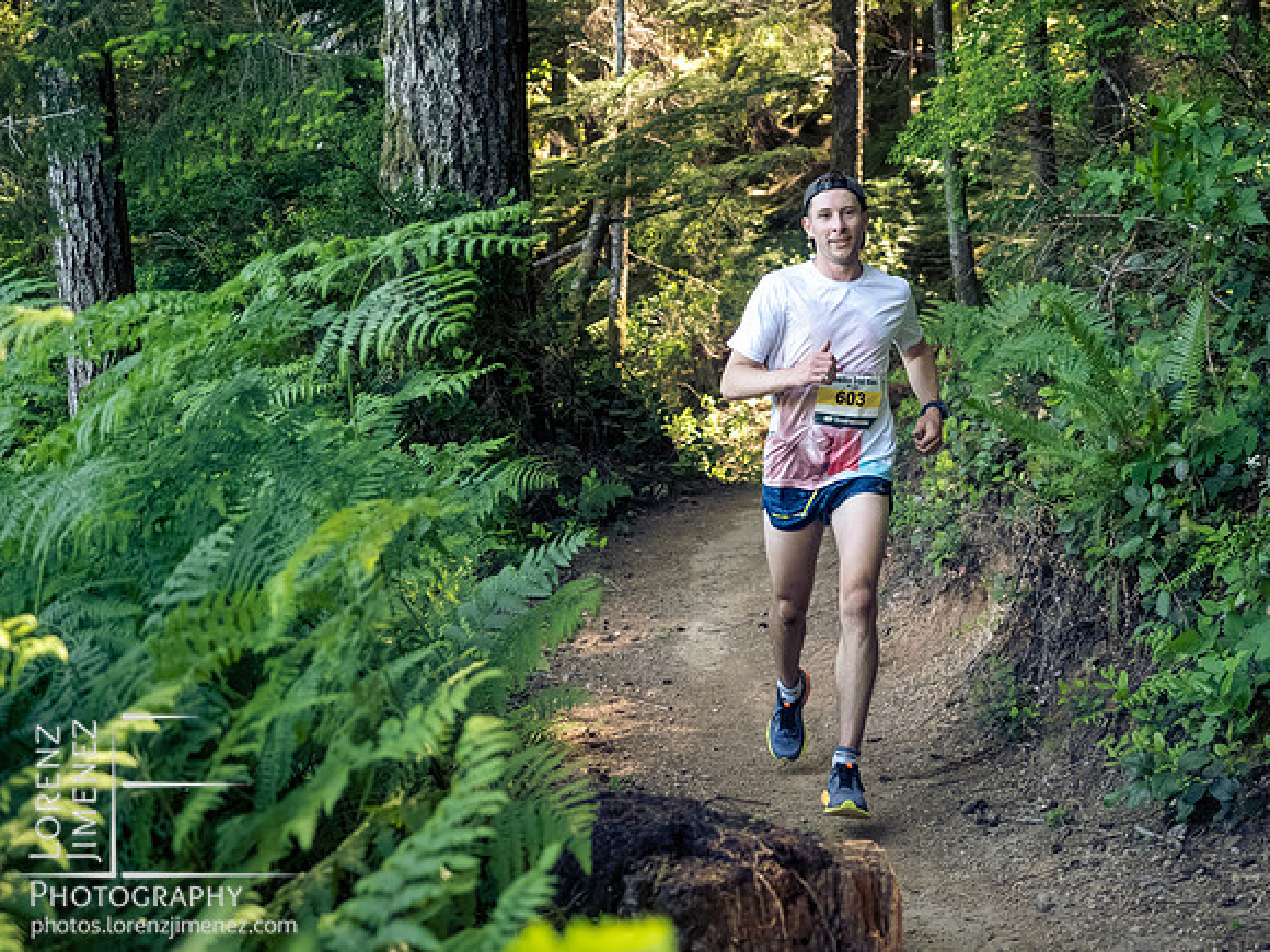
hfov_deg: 30.3
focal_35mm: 64
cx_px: 635
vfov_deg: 22.9
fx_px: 2348
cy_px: 476
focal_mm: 32
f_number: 2.8
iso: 4000
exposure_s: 1/1000
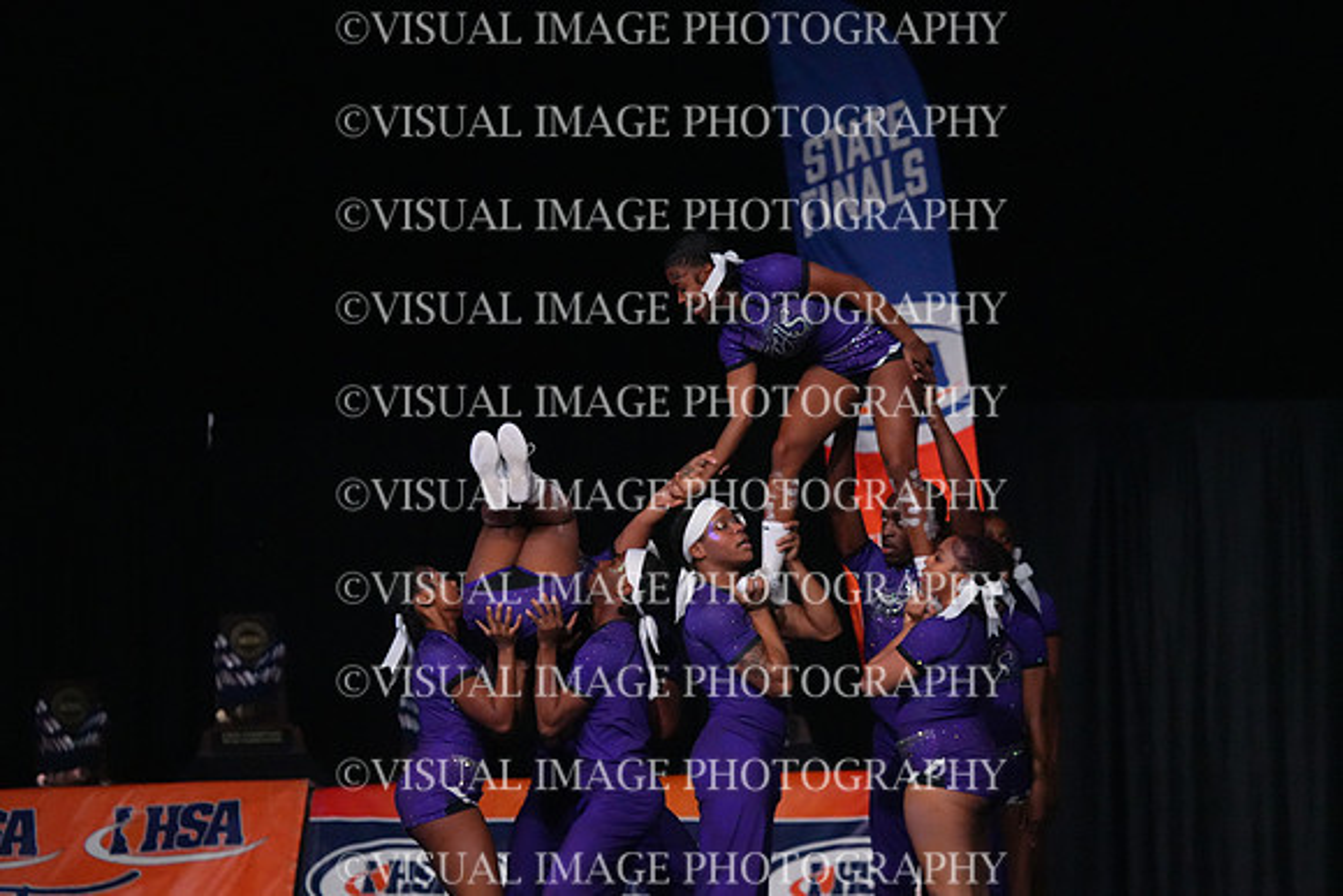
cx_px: 672
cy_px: 448
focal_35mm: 210
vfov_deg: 6.5
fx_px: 7836
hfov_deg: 9.8
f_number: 5.6
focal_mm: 210
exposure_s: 1/1250
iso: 16000
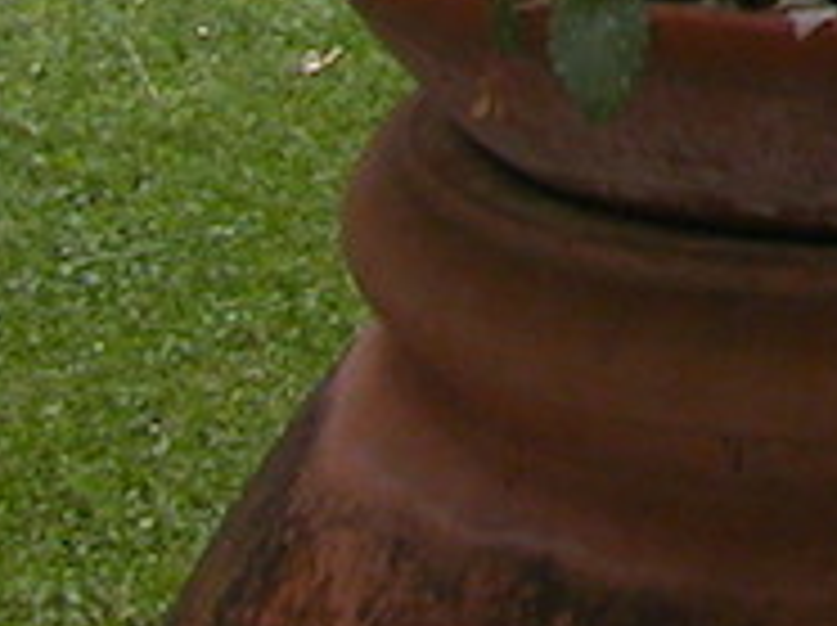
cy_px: -1175
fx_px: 5458
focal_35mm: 226
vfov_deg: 6.1
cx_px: 2588
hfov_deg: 7.6
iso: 100
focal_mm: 8.9
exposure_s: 1/84.1
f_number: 3.5
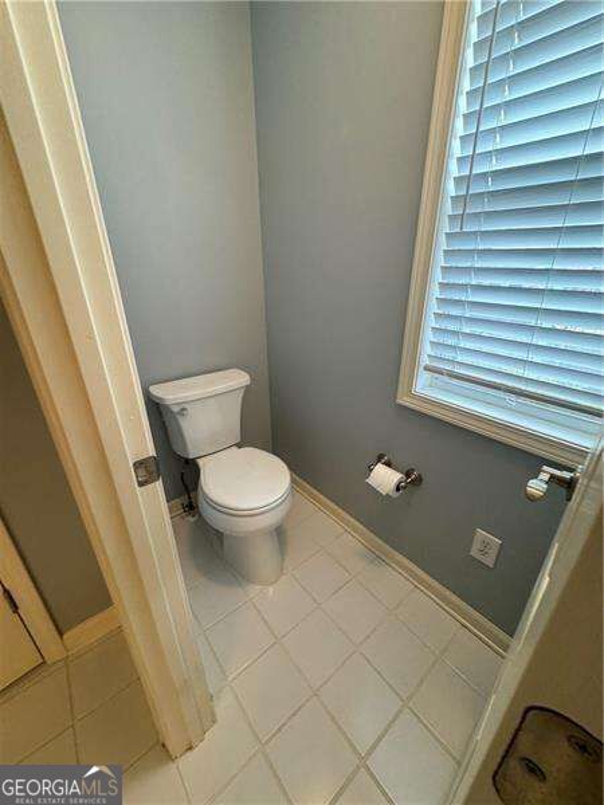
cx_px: 302
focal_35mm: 14
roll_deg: +1.8
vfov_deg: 102.1
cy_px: 402
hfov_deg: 85.7
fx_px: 326
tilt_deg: -24.4
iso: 160
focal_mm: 2.22
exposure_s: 1/60
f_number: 2.2
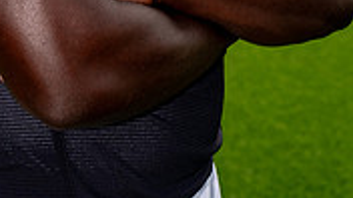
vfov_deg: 8.0
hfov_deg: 15.0
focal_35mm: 142
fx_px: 1329
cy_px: -246
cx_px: 76
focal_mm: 53
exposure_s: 1/800
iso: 125
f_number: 5.6
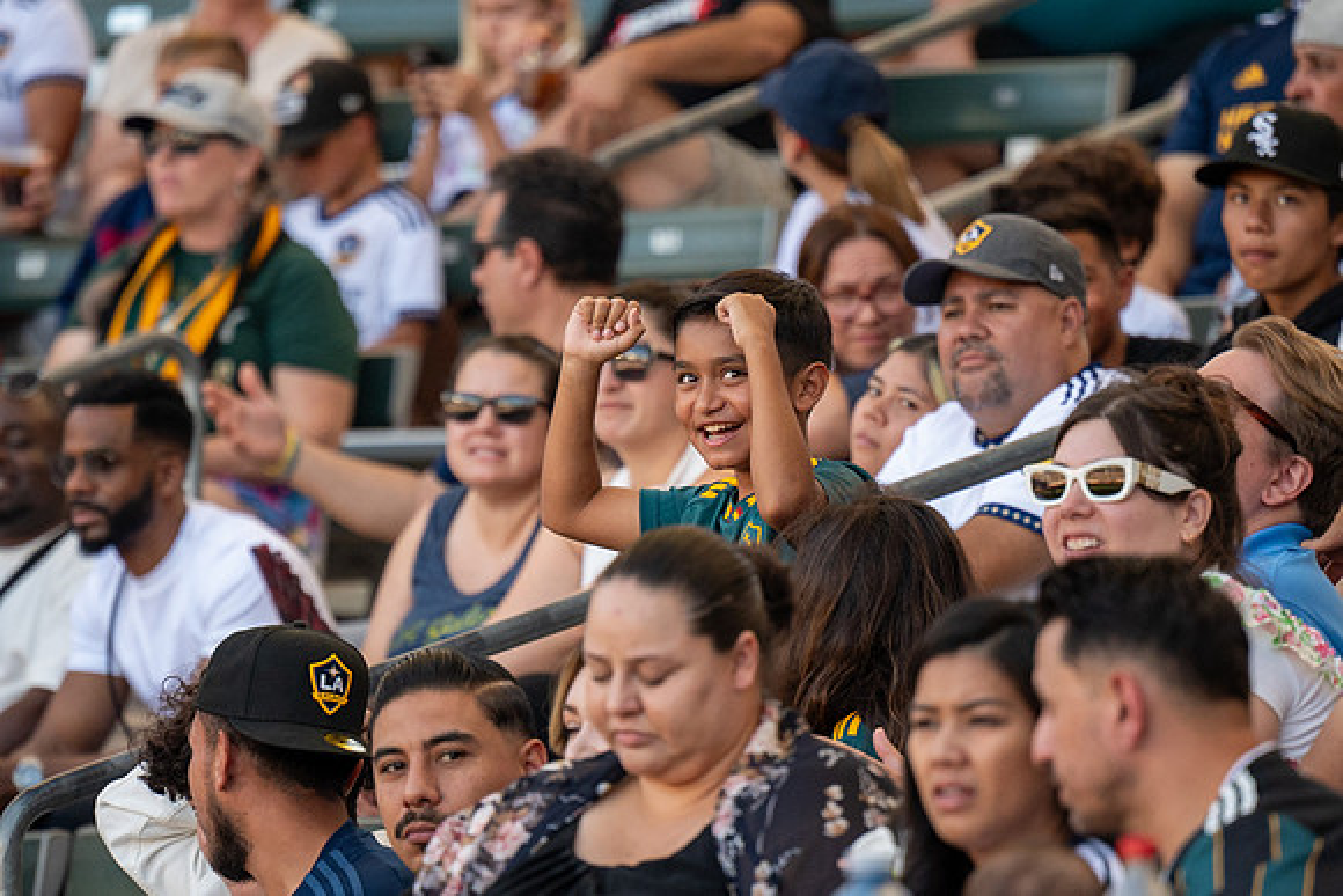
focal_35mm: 406
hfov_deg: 5.1
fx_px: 15155
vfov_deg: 3.4
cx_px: 631
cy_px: 461
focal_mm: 200
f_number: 2.8
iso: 1100
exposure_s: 1/2000
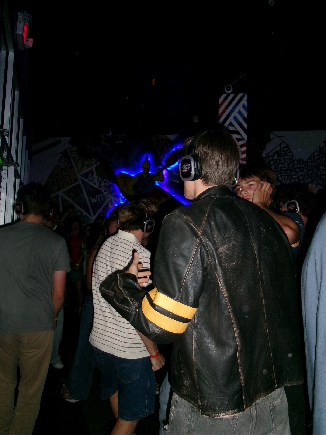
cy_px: 218
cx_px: 163
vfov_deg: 63.4
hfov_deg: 49.7
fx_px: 352
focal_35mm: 28
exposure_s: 1/50
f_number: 3.9
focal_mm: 5.1
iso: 400
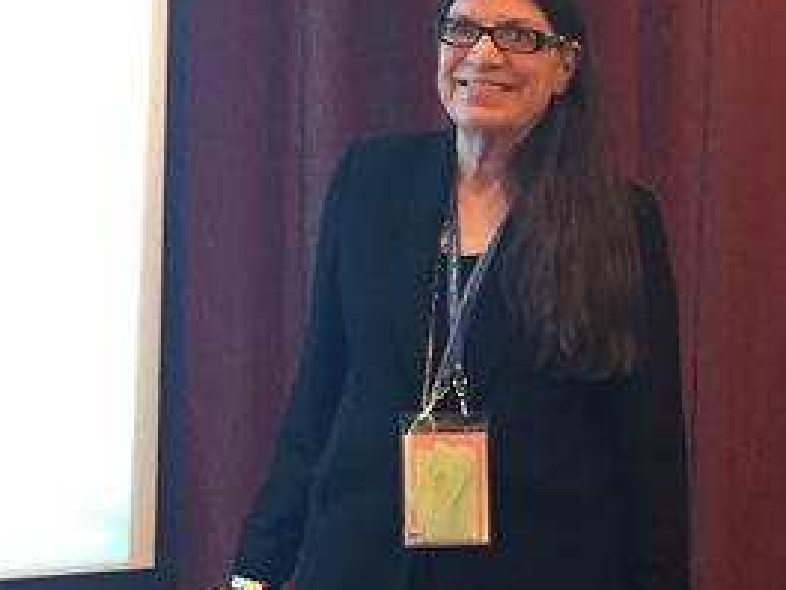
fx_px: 1998
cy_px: 426
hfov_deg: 21.5
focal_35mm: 88
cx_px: 771
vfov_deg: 16.7
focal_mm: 4.15
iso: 250
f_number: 2.2
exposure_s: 1/17
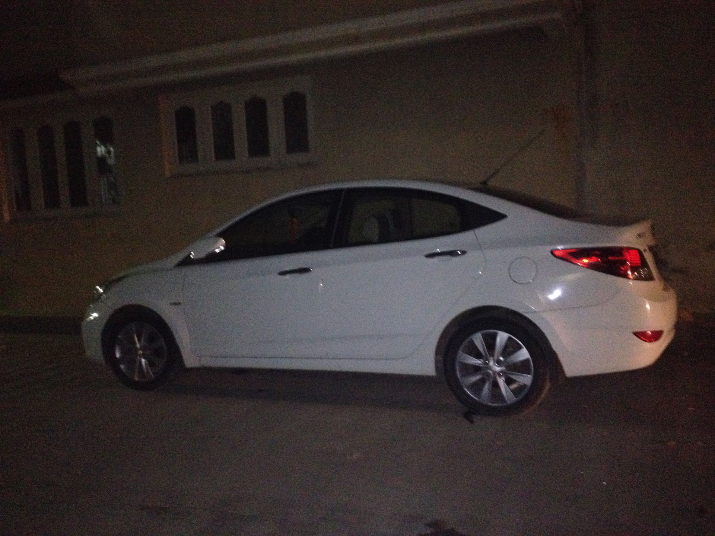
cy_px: 268
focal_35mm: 35
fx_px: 723
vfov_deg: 40.7
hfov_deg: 52.6
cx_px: 358
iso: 800
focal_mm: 4.28
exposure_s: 1/16
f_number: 2.4
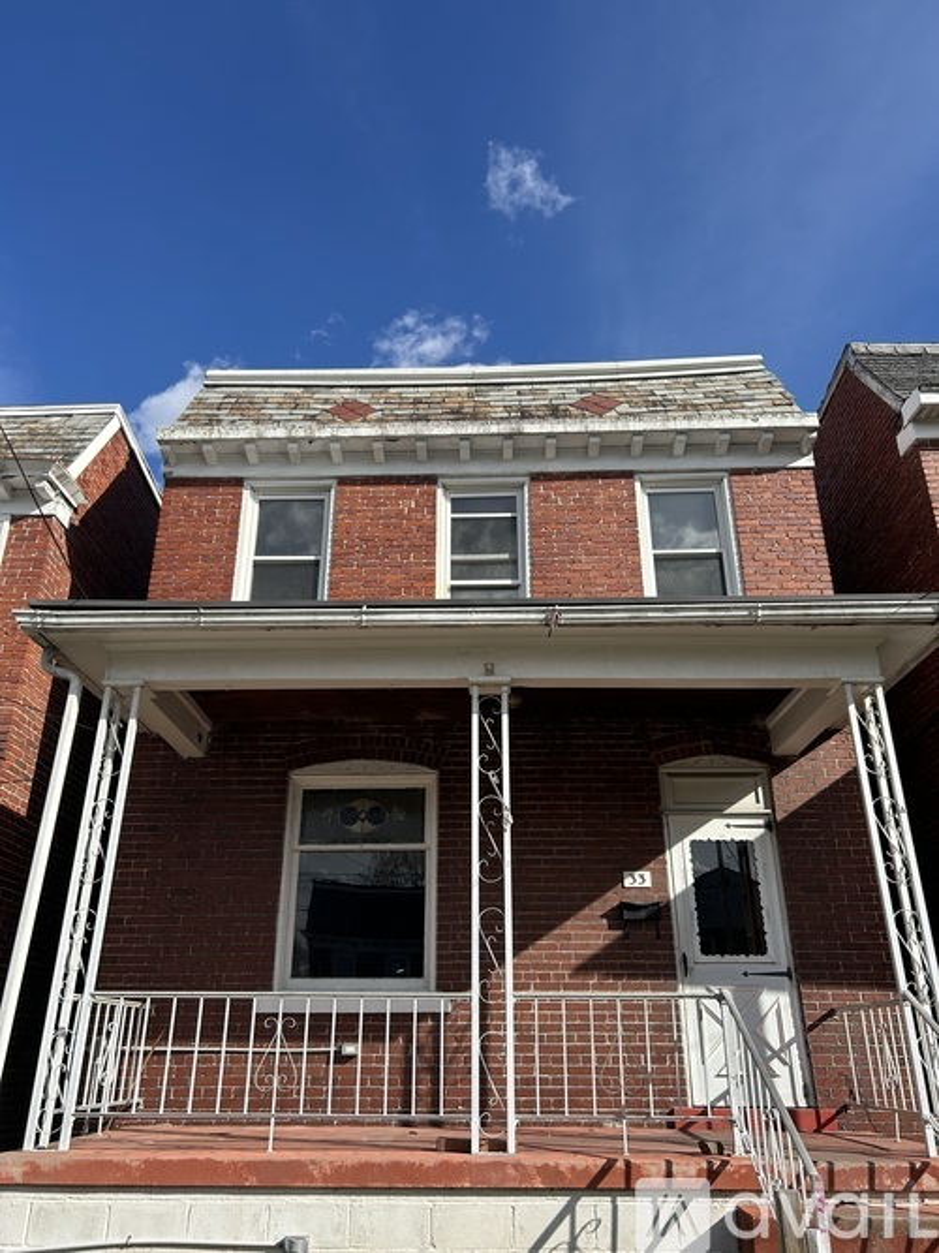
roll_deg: -1.1
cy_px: 626
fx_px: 941
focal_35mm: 26
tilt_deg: +23.7
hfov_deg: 53.0
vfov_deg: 67.3
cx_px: 470
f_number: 1.5
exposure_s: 1/3165
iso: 50
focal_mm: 5.7
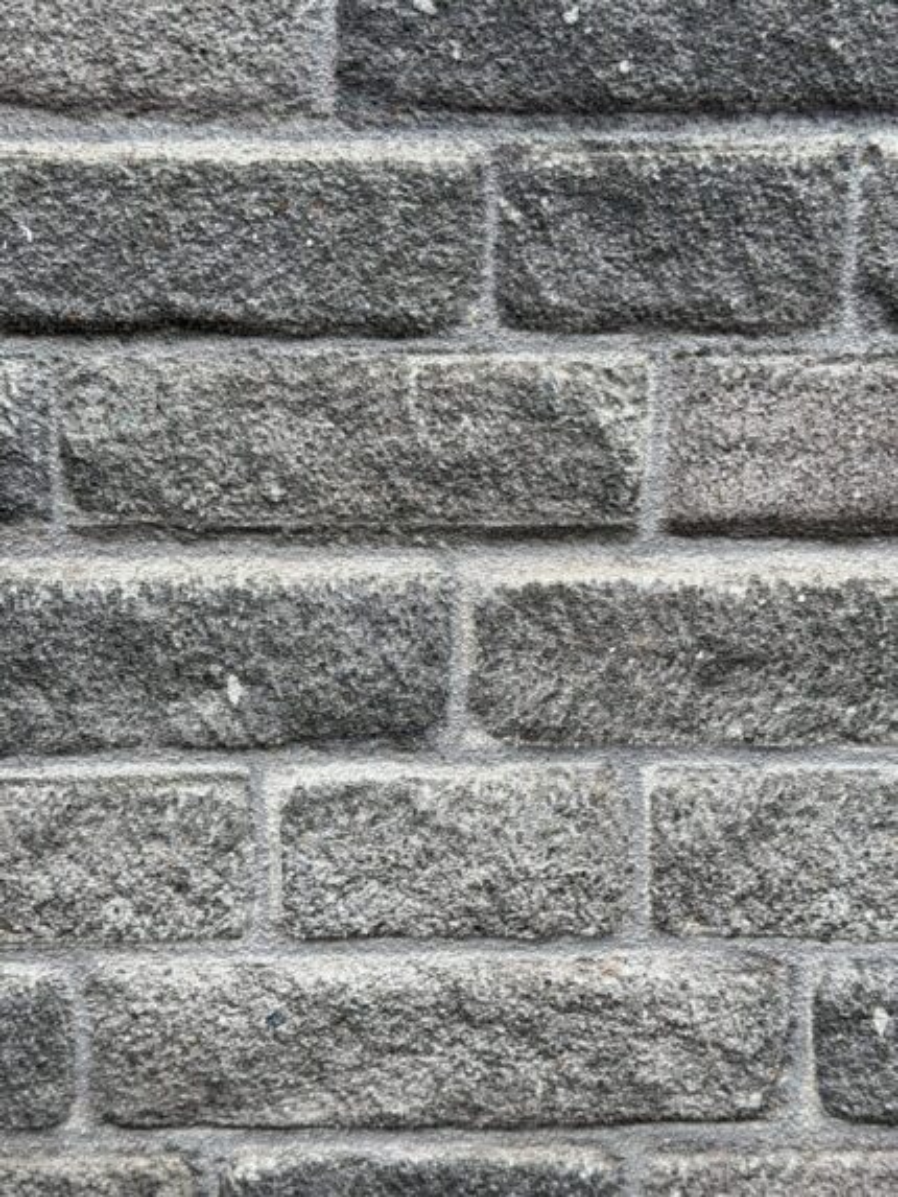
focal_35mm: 48
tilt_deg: -8.0
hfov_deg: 30.3
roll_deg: +1.8
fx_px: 1660
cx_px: 449
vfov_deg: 39.6
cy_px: 598
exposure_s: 1/3704
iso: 64
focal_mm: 6.76
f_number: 1.78
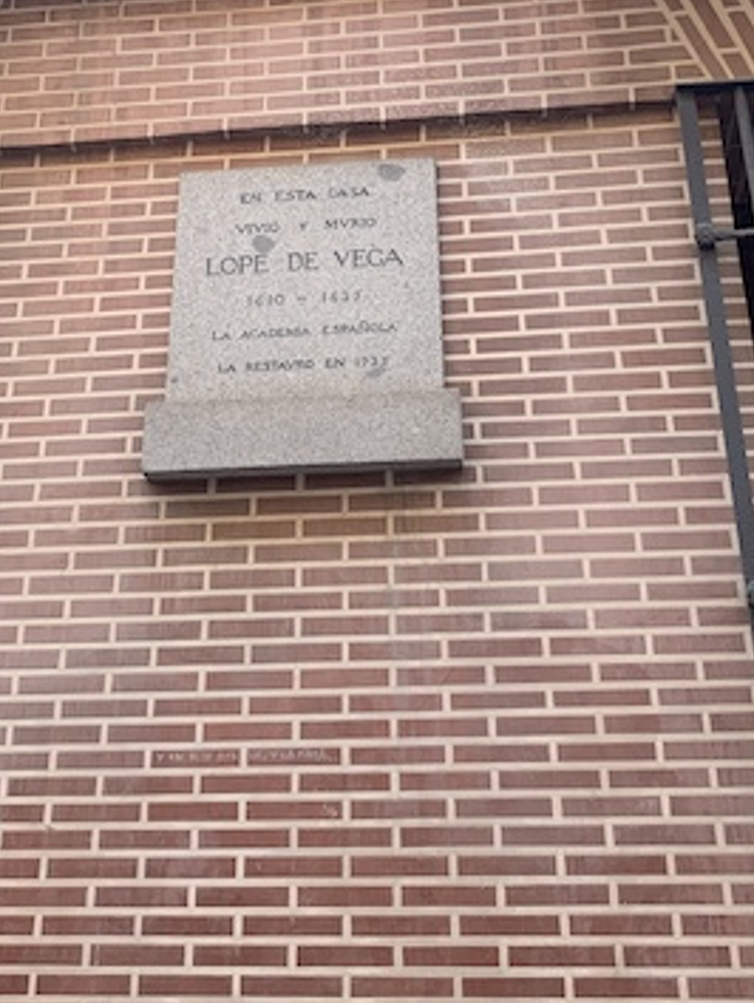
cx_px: 340
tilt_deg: +27.1
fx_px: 1363
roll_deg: +0.2
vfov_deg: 39.0
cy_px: 212
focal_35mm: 47
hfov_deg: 30.9
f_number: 1.8
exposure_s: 1/121
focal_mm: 4.25
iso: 80
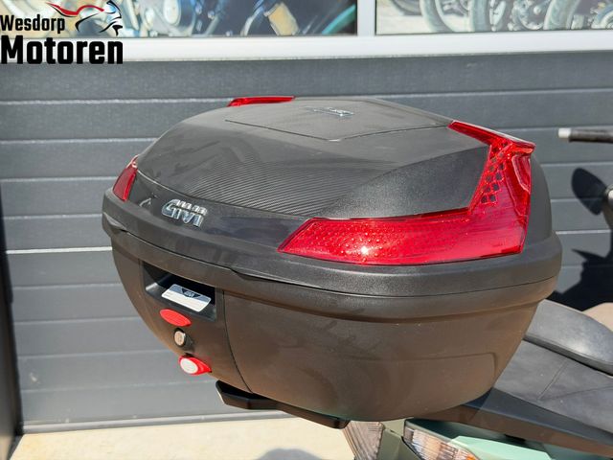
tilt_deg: -14.1
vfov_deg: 30.3
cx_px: 306
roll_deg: -0.5
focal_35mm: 48
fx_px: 850
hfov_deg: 39.7
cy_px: 230
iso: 80
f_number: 1.78
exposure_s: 1/2342
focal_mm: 6.76
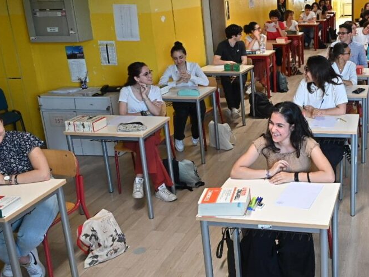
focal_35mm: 42
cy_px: 117
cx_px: 330
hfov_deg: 41.4
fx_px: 448
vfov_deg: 34.3
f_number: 5
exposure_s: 1/80
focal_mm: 24
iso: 1000
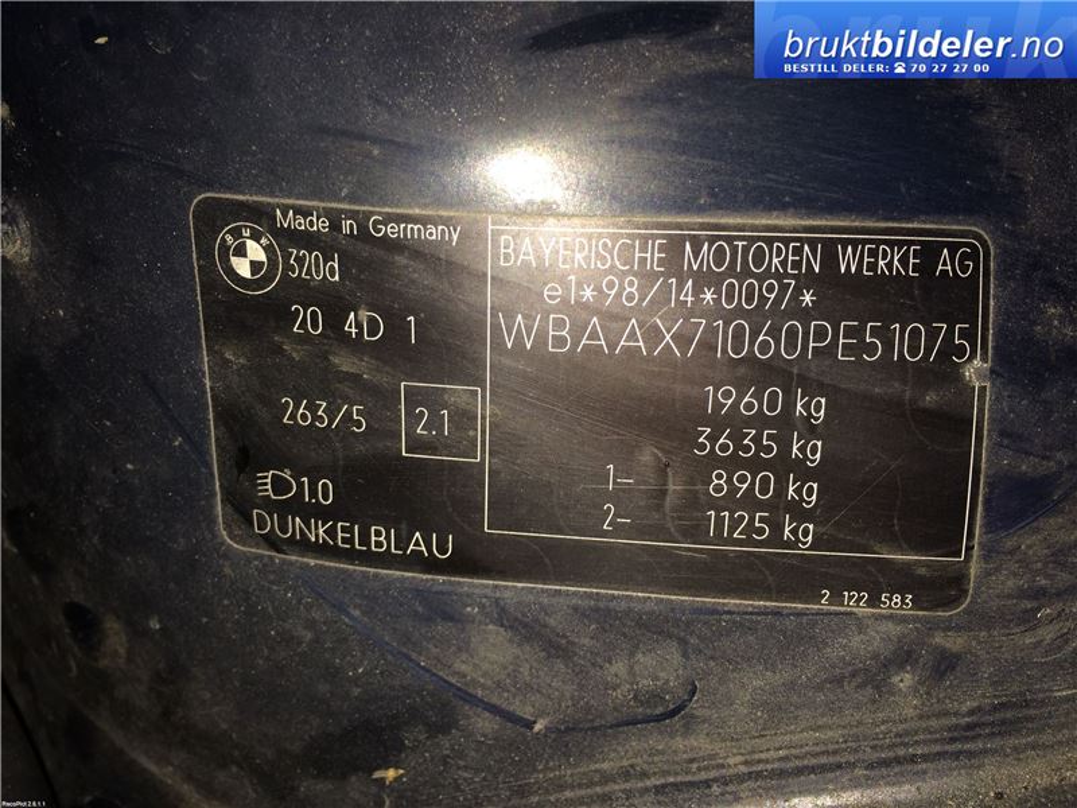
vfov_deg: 48.2
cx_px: 538
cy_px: 404
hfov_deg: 61.7
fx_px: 902
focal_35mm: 29
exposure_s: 1/74
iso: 32
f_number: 2.2
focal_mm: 4.15
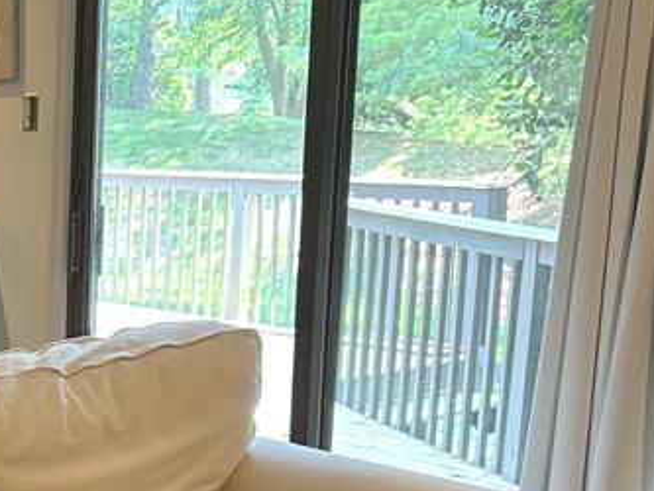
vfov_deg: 18.3
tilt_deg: -10.9
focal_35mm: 80
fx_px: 1512
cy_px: 383
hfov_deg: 22.3
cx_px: -153
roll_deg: +0.9
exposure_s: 1/60
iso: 100
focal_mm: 5.7
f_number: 1.5
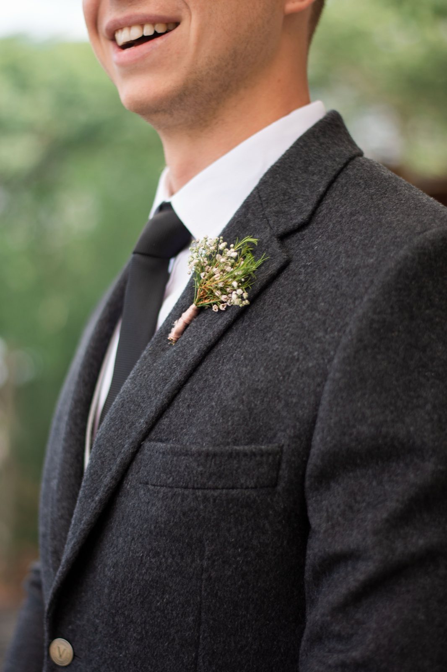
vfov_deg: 27.0
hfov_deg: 18.2
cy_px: 336
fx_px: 1397
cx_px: 224
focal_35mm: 75
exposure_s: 1/800
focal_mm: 50
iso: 125
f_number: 1.8
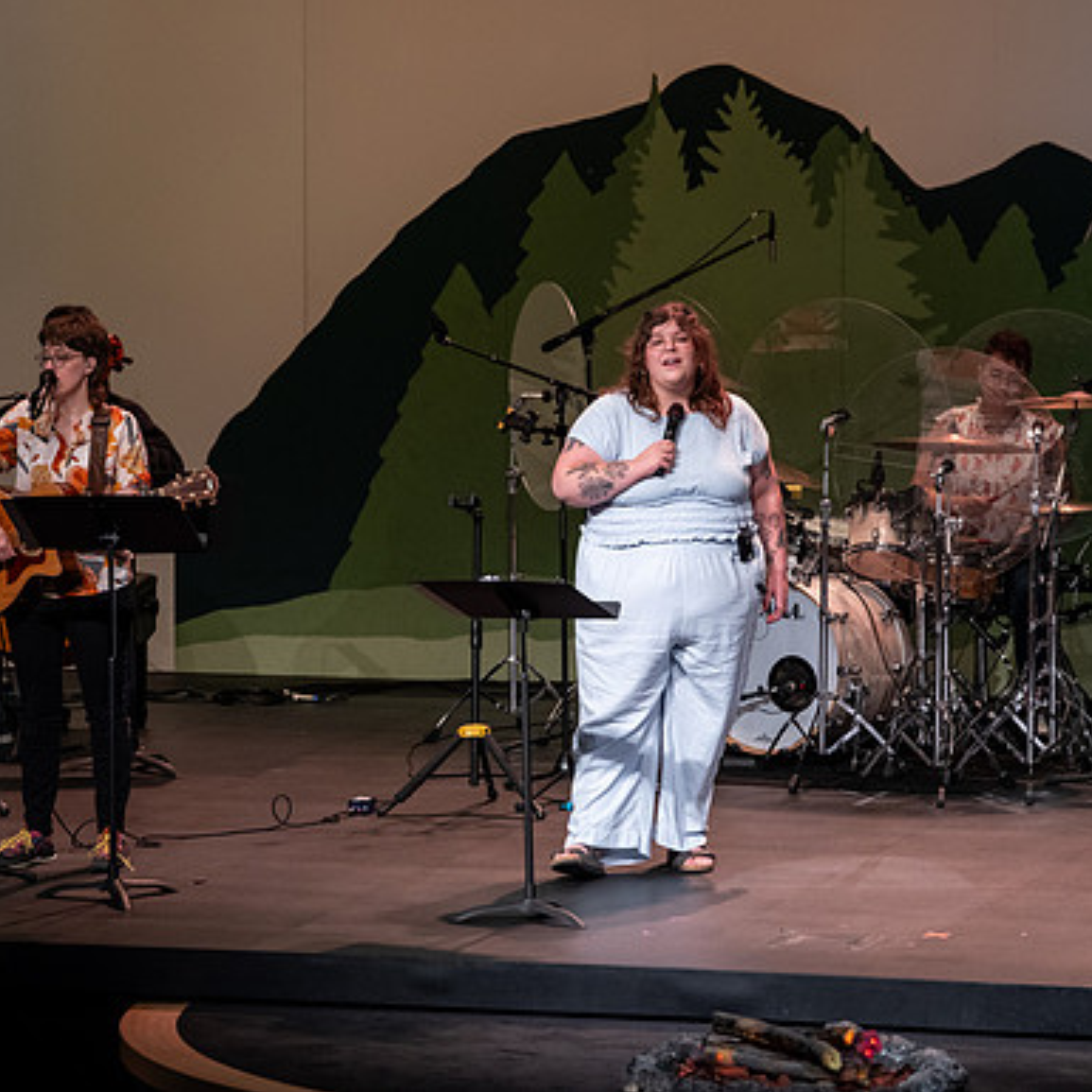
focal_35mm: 269
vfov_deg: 6.5
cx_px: 613
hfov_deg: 6.5
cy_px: 546
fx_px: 9601
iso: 800
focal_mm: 140
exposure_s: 1/210
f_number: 2.8
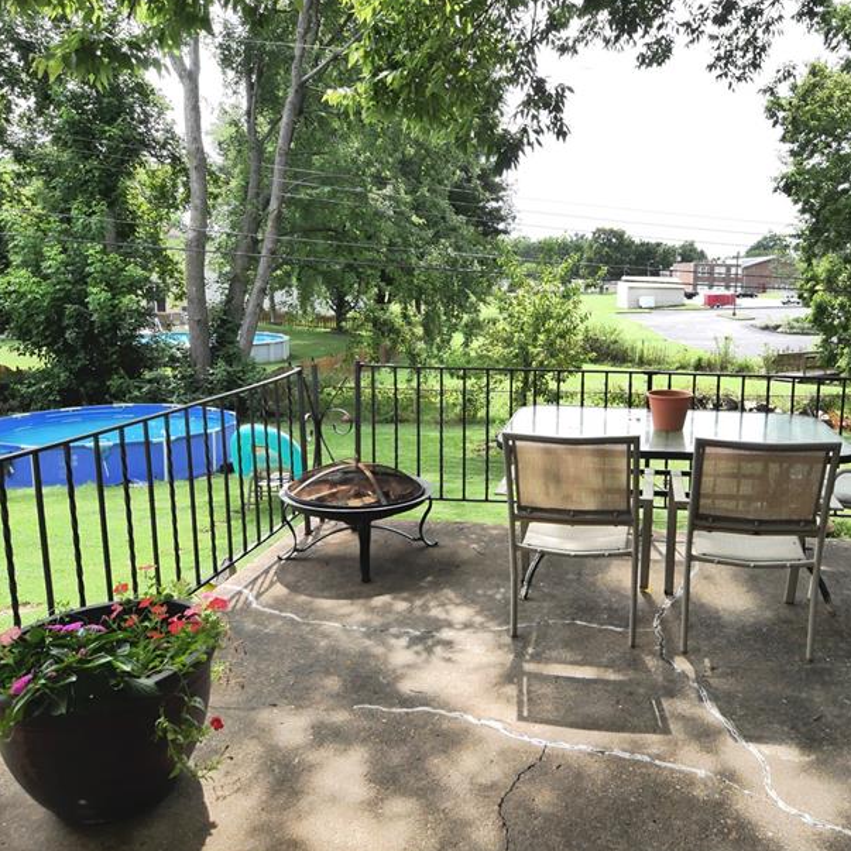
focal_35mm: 27
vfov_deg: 59.1
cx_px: 562
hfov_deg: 57.9
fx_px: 751
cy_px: 412
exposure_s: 1/320
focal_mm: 9
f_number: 6.3
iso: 800
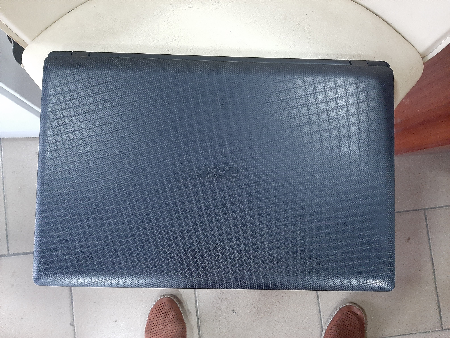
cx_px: 225
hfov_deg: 67.3
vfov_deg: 53.1
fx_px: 338
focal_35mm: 26
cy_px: 169
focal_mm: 3.93
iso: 250
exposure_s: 1/25
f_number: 1.7
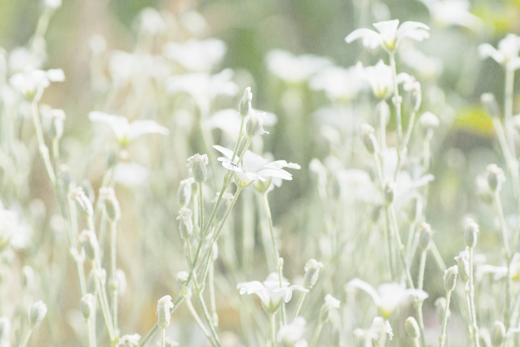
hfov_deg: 15.2
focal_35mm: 135
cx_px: 260
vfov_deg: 10.2
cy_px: 174
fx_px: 1950
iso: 200
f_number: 4.5
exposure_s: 1/1250
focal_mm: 90
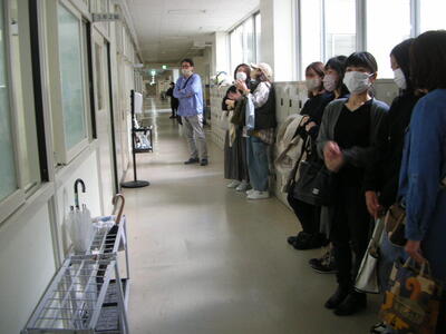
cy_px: 167
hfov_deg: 52.6
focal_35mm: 35
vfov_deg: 40.7
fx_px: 451
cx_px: 223
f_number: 2.8
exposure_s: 1/9.2
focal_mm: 5.8
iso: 50
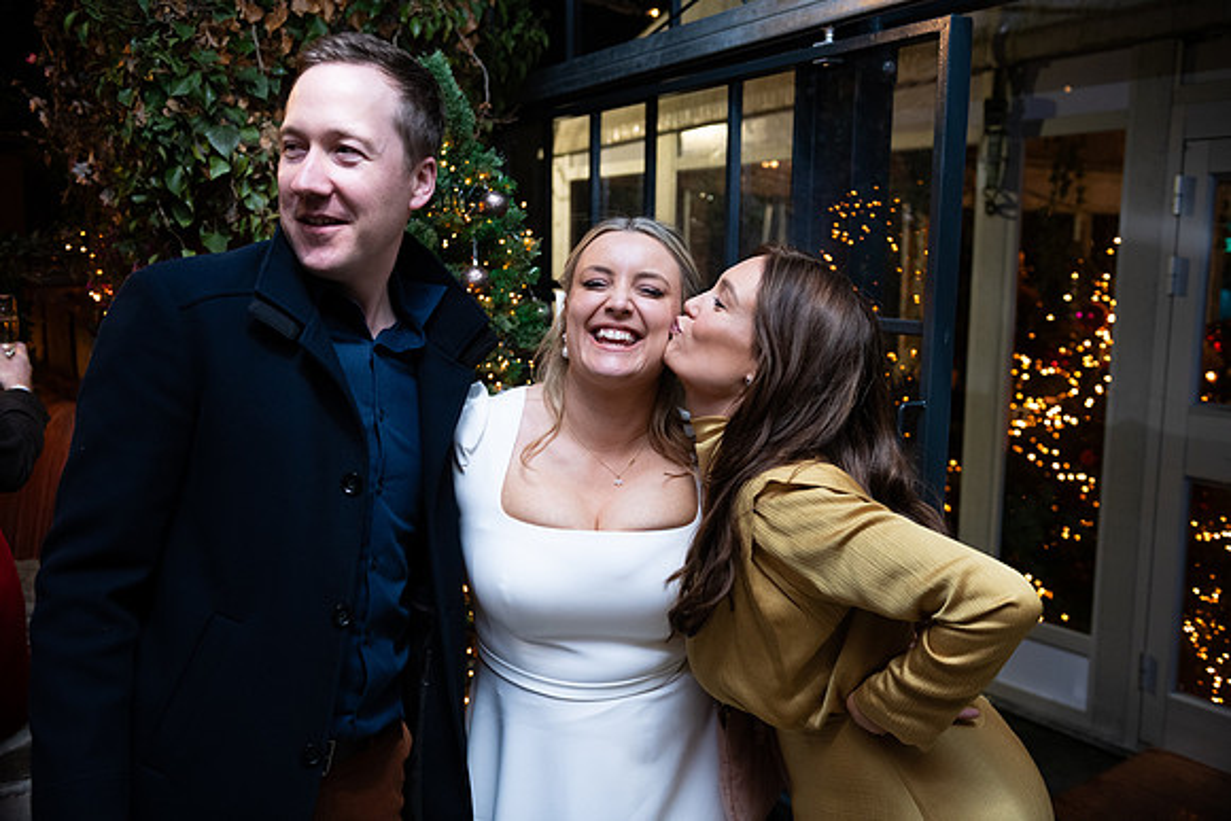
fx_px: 1163
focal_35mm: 34
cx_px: 616
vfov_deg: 38.9
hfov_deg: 55.8
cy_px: 410
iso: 800
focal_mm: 34
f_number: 3.5
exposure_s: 1/160
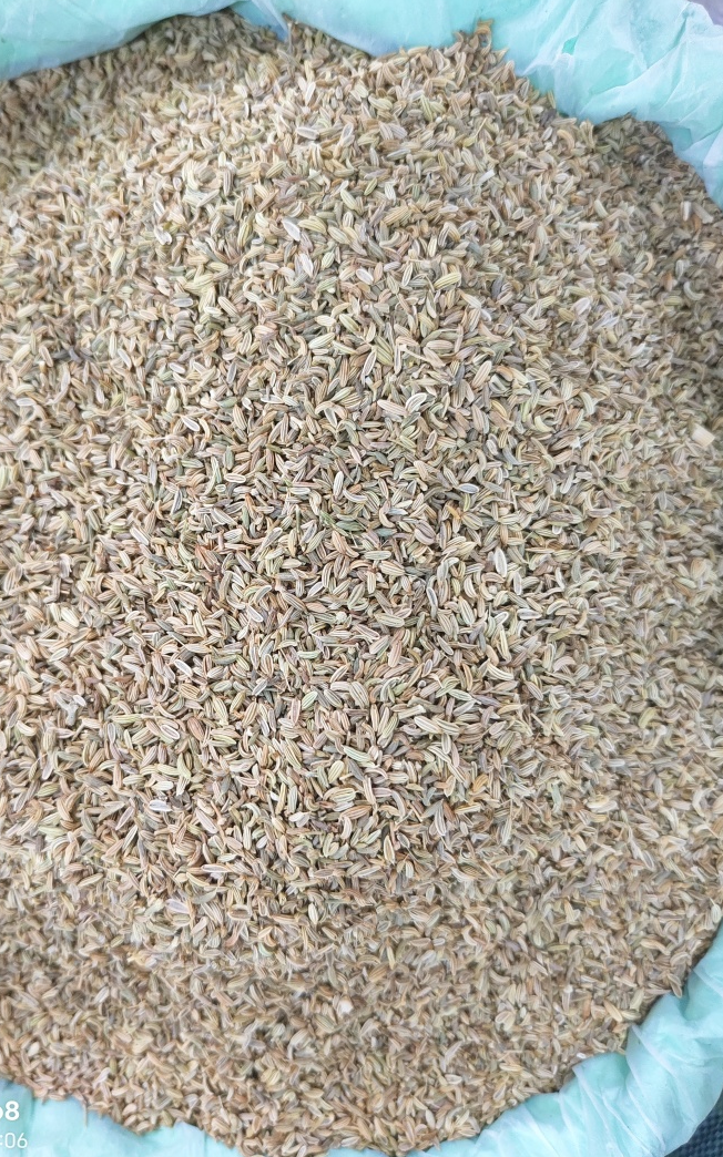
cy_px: 588
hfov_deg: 47.3
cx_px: 287
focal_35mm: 26
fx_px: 820
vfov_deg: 70.4
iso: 887
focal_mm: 5.56
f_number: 1.88
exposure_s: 1/50
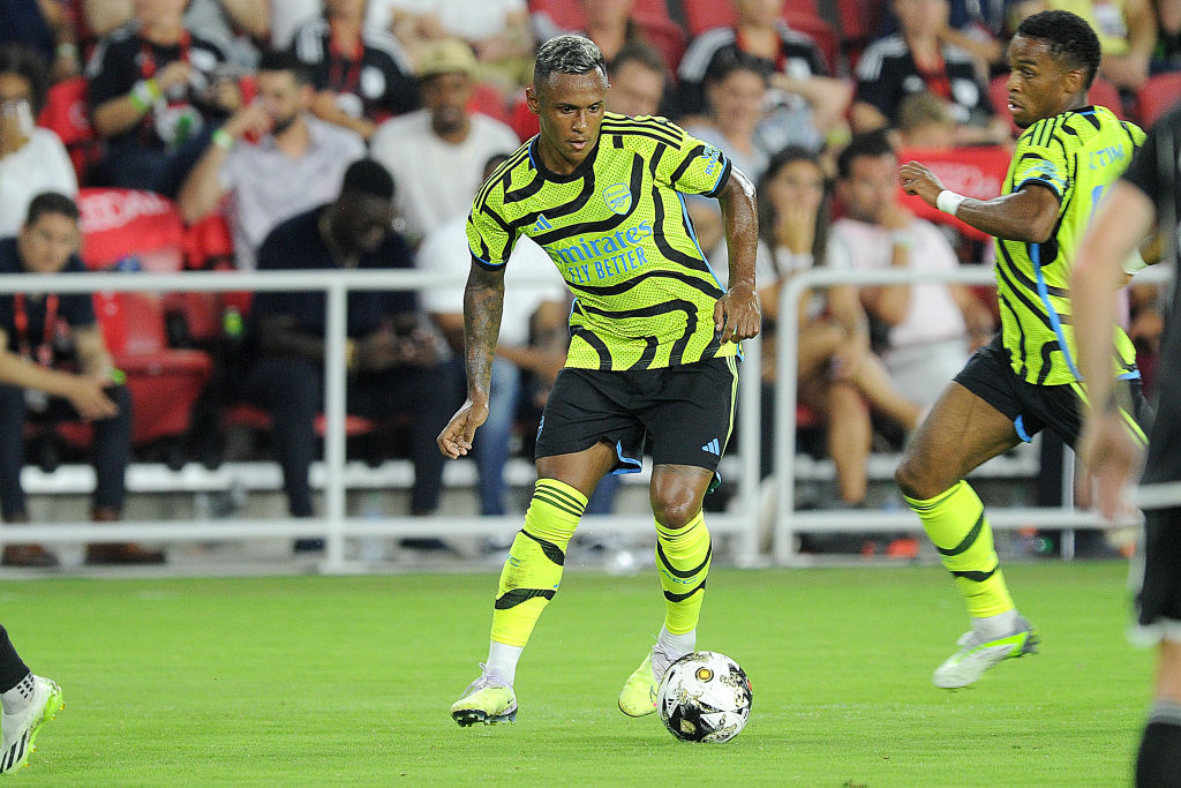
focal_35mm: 550
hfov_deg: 3.7
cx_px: 590
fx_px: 18044
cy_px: 394
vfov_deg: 2.5
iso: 2500
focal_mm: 550
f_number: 4
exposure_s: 1/800
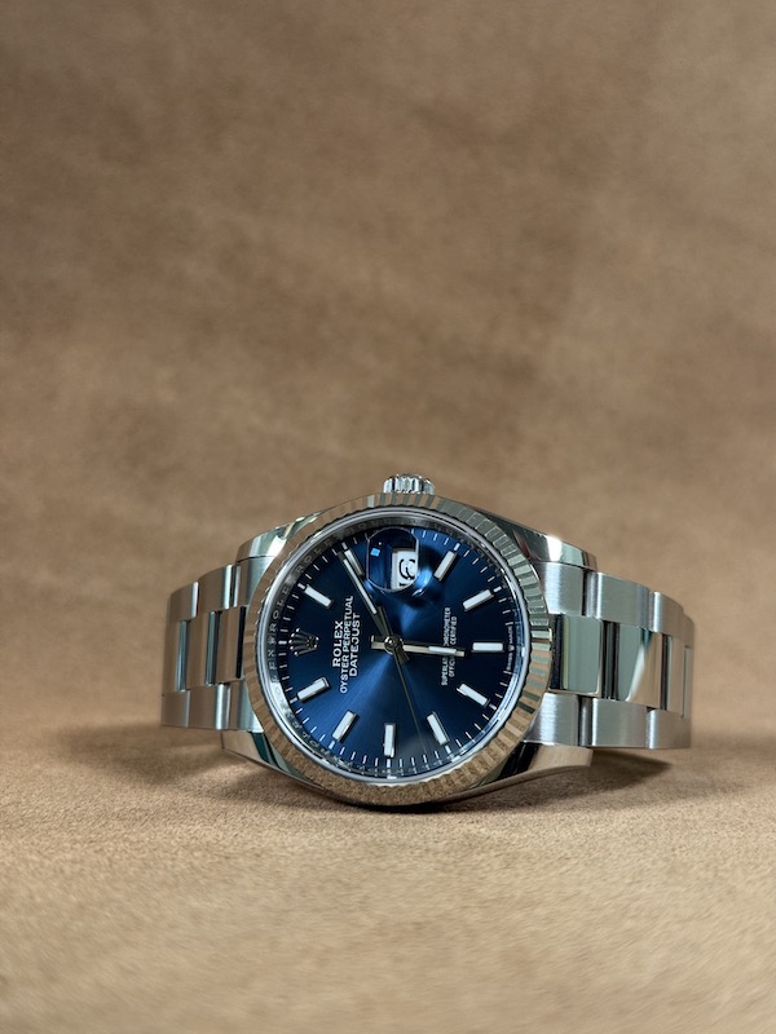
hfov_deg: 30.3
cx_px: 388
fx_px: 1435
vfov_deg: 39.7
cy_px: 517
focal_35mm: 48
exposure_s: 1/60
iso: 160
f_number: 1.78
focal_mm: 6.76
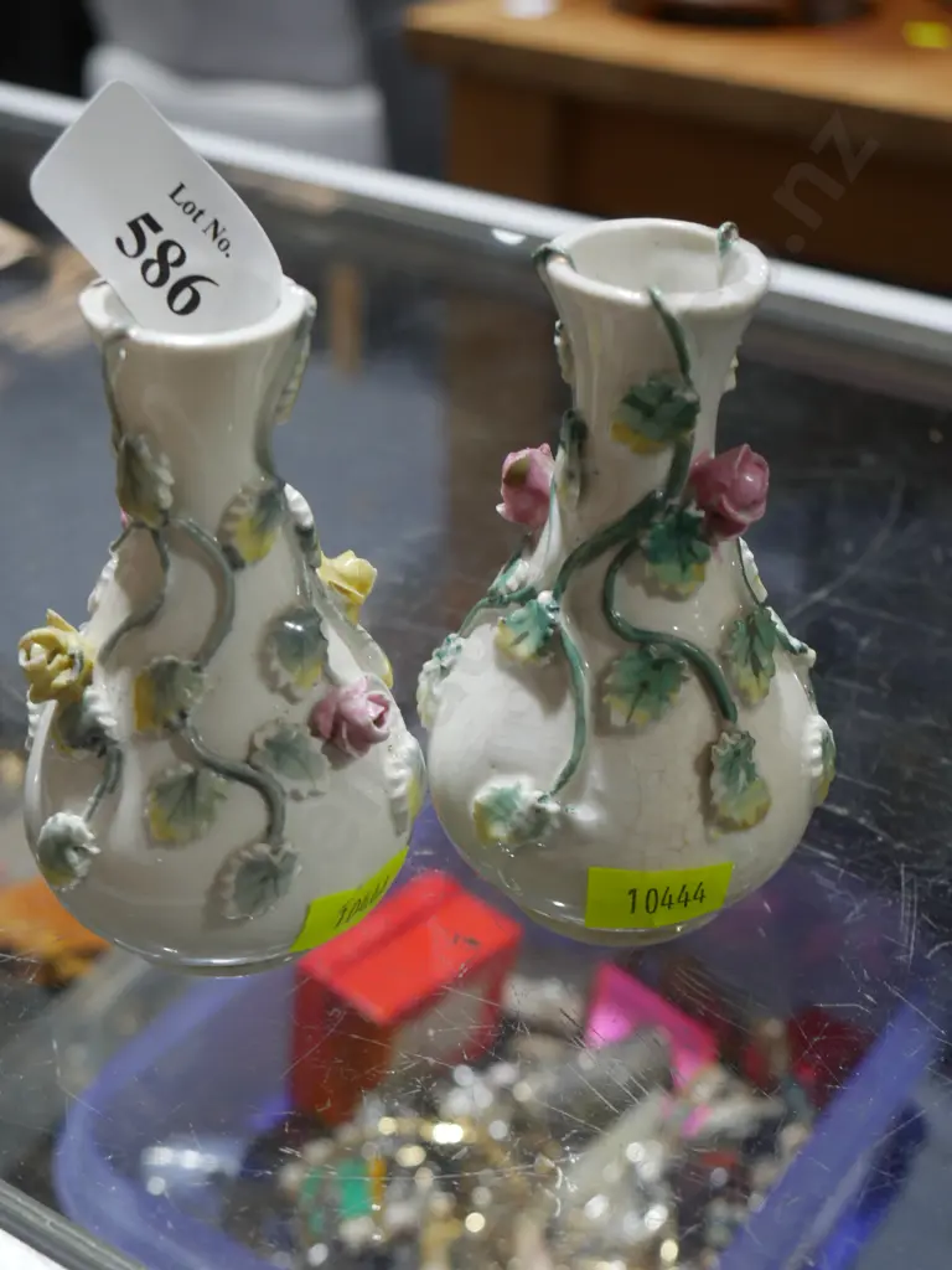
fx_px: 1980
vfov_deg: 35.5
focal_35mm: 54
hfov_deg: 27.0
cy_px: 635
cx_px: 476
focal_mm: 27
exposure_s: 1/60
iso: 640
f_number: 5.6
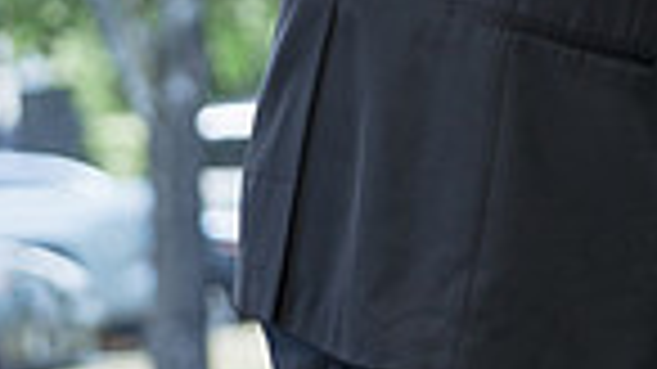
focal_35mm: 470
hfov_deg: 4.6
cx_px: 895
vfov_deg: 2.6
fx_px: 8185
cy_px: -300
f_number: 4
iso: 250
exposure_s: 1/250
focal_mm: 104
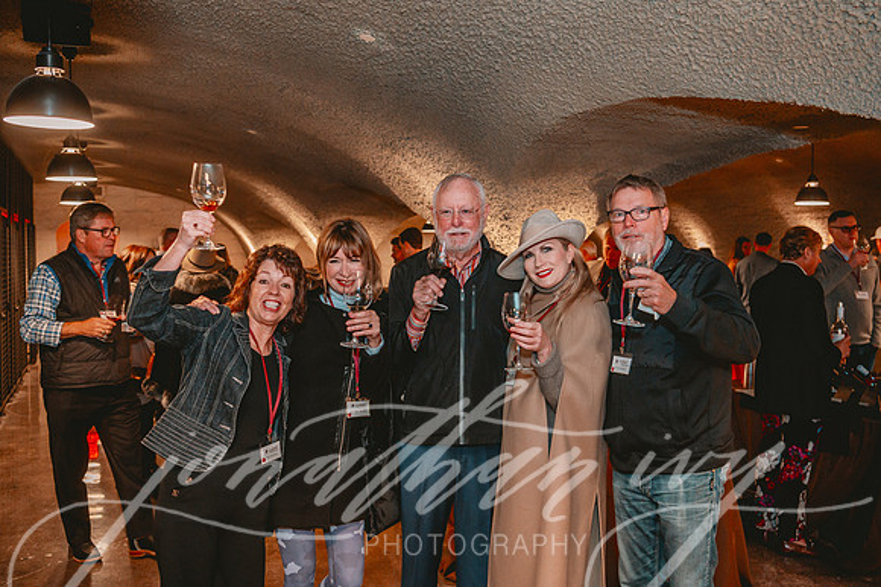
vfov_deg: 37.6
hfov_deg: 54.2
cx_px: 456
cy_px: 283
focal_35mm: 35
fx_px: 860
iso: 3200
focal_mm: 34
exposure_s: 1/60
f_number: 3.5
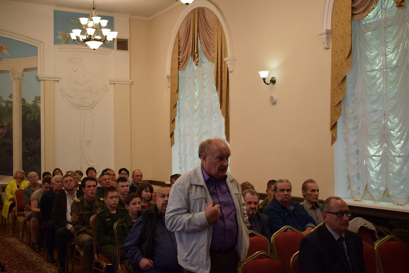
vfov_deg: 29.0
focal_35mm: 46
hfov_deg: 42.3
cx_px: 204
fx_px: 528
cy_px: 136
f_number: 4.2
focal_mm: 31
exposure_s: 1/60
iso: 720
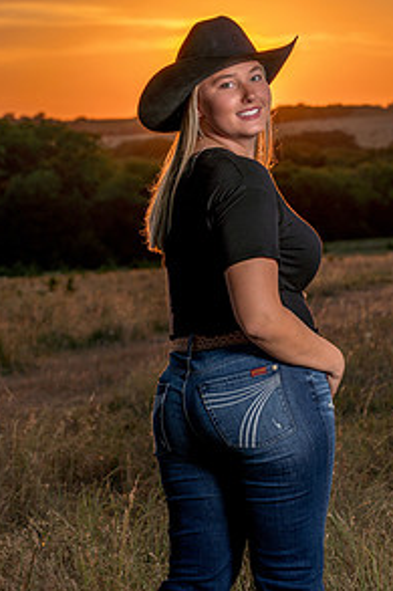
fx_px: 2016
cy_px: 373
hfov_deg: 11.1
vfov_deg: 16.6
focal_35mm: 123
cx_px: 242
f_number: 6.3
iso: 100
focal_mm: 80
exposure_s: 1/250
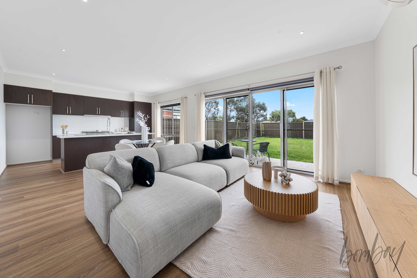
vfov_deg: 90.0
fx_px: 139
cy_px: 139
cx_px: 208
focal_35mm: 12
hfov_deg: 112.6
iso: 100
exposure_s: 1/13
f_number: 8
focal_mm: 12
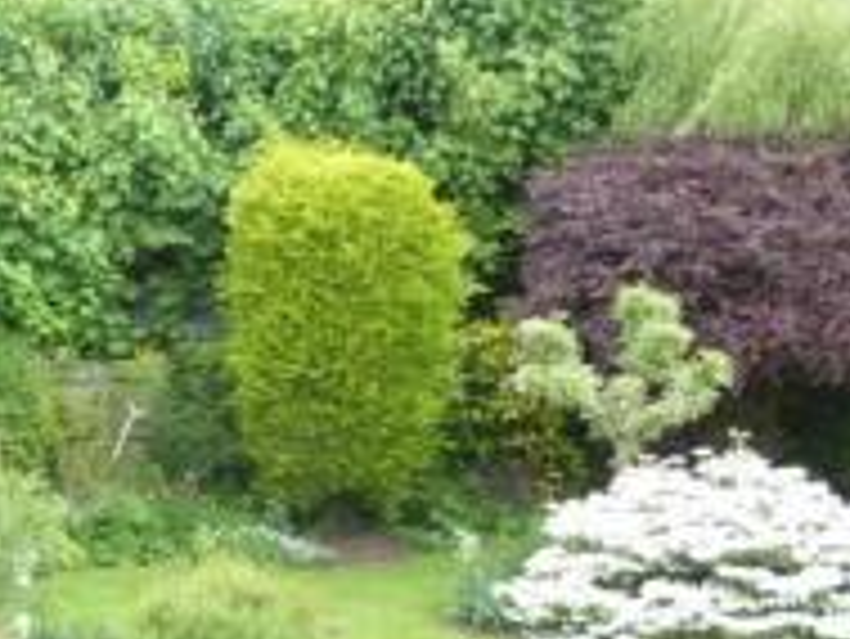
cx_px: -281
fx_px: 1818
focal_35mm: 74
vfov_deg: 19.7
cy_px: 511
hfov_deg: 23.1
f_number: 3.3
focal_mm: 4.3
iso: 125
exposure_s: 1/60
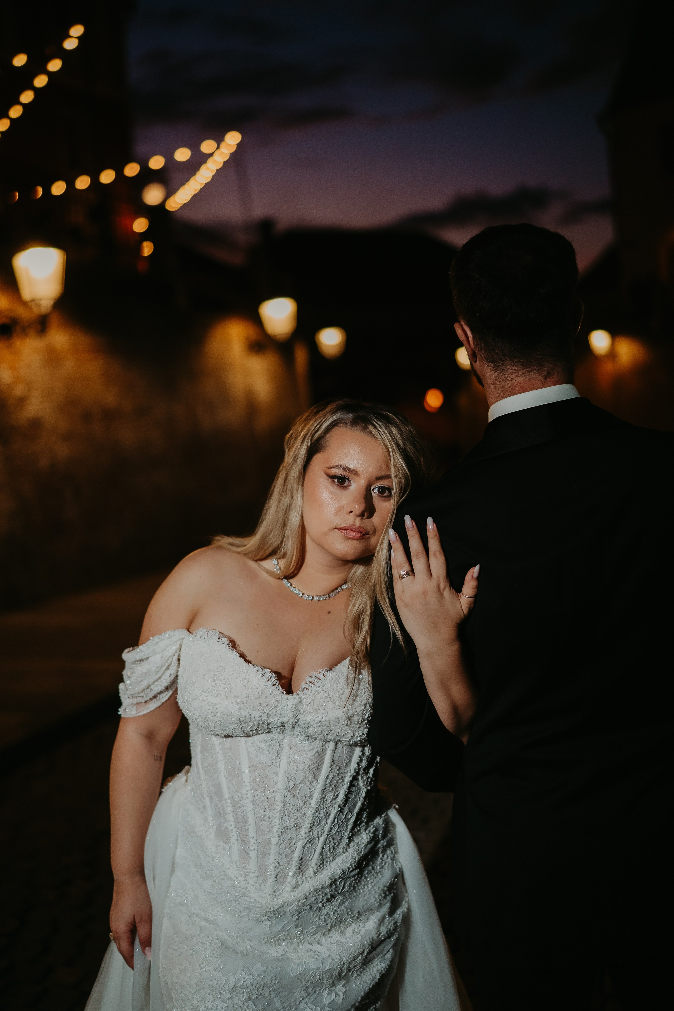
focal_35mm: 35
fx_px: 983
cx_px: 337
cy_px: 506
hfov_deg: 37.9
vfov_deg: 54.4
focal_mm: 35
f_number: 1.4
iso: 1000
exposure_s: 1/1000
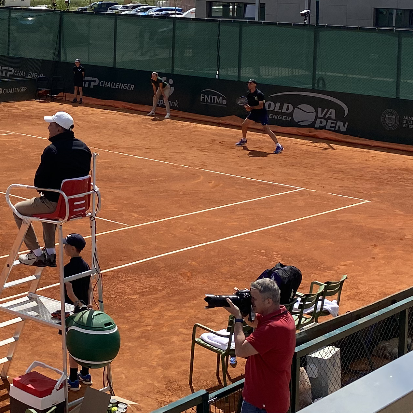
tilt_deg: -1.5
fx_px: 985
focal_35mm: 73
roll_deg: -2.5
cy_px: 18
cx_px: -13
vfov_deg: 22.9
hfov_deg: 22.6
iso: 32
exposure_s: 1/5747
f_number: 1.8
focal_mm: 4.25
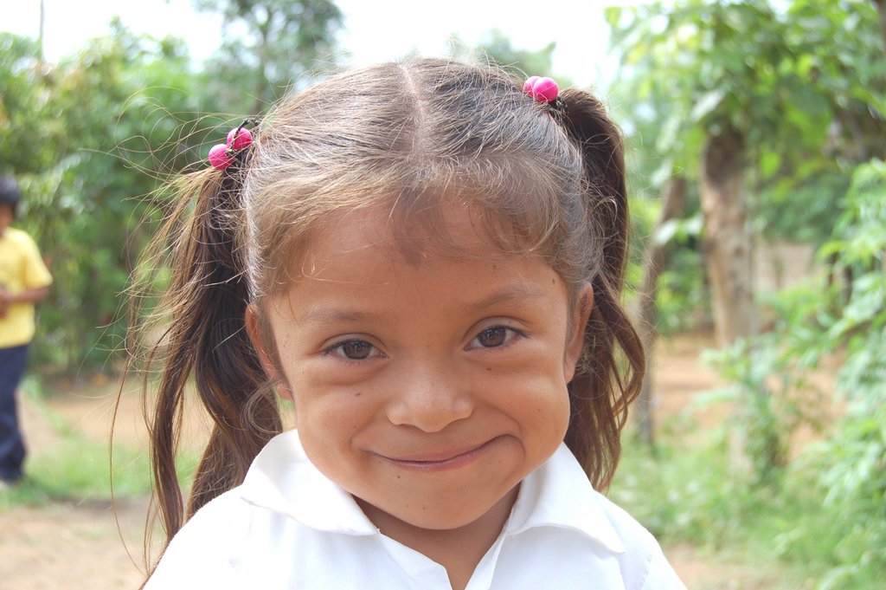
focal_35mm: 60
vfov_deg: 22.6
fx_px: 1475
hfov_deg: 33.4
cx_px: 443
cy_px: 295
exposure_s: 1/200
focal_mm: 40
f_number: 7.1
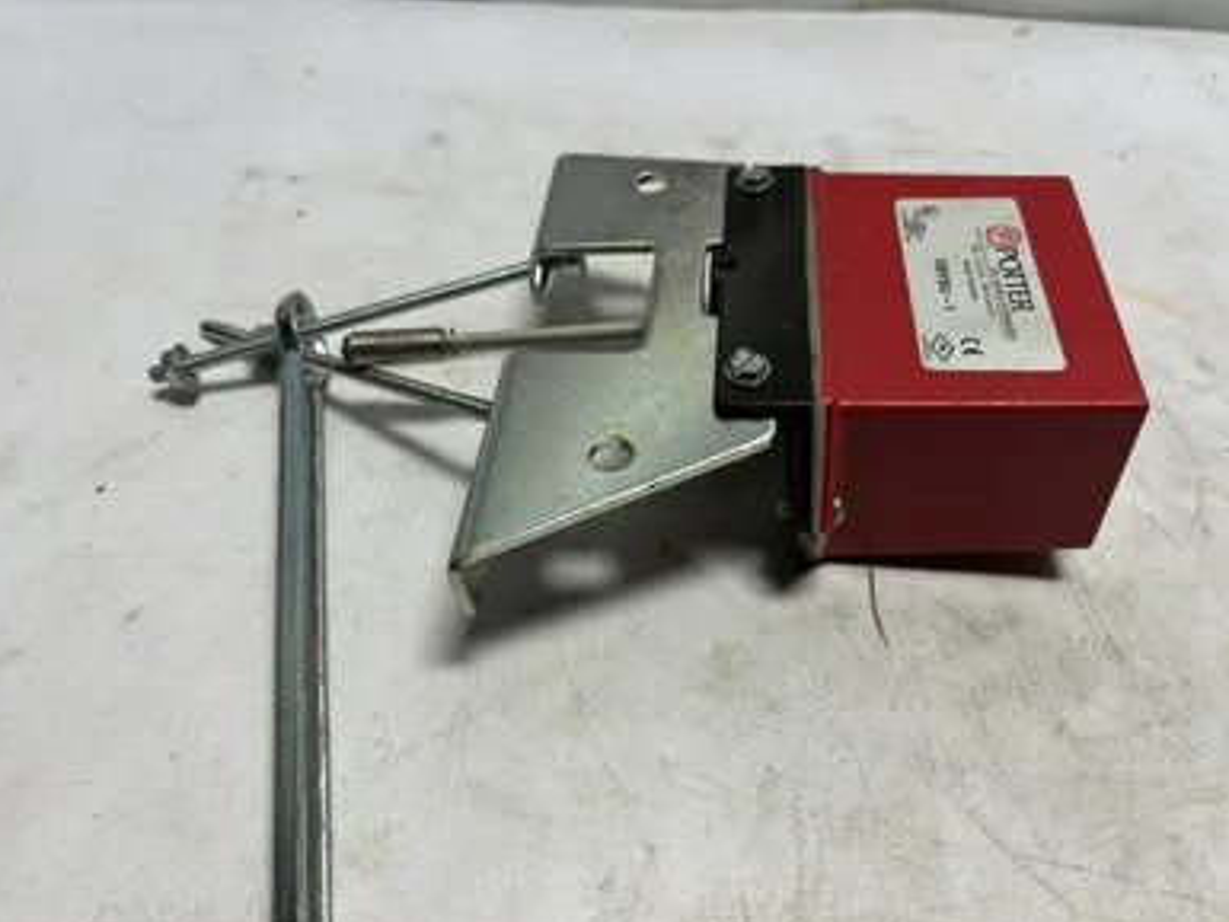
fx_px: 959
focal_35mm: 27
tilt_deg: -47.6
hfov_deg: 65.3
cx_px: 603
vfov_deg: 51.4
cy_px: 475
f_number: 1.6
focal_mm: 5.96
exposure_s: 1/498
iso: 50
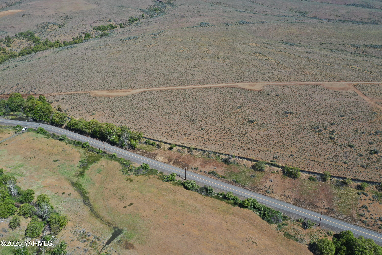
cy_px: 128
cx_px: 191
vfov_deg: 46.4
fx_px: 297
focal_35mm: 28
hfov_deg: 65.5
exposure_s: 1/400
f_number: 5.6
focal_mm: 10.26
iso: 100
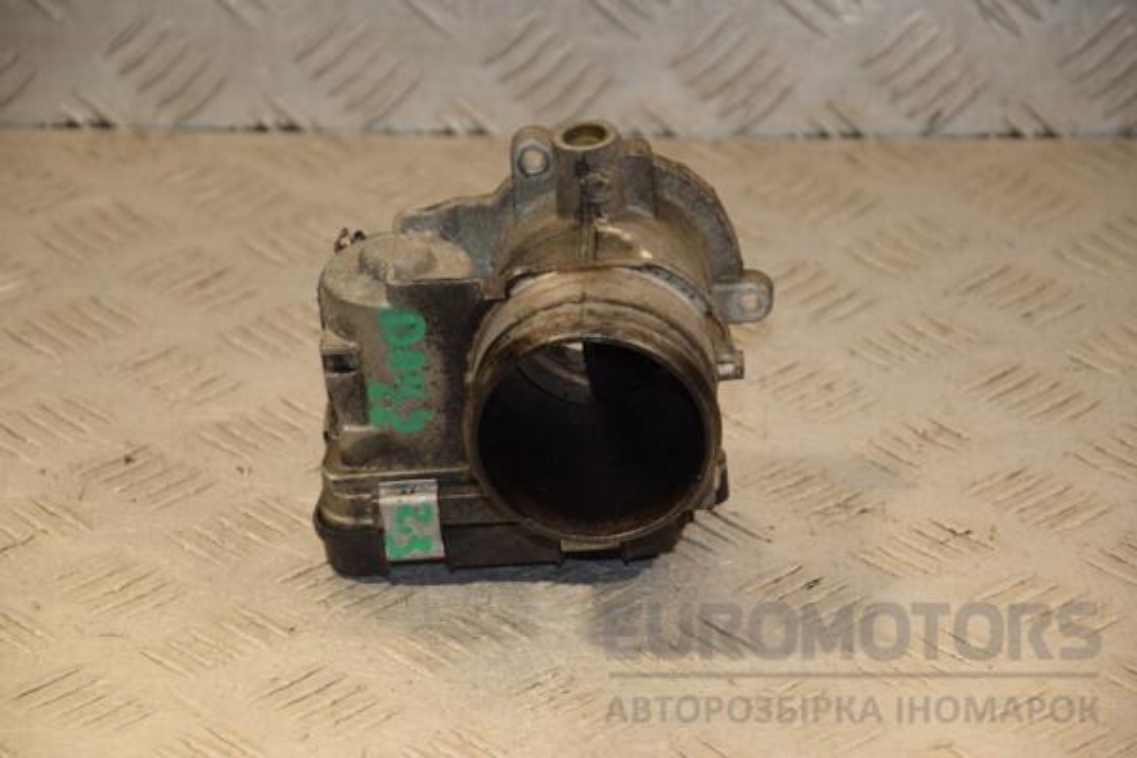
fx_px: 4974
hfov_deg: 13.0
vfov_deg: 8.7
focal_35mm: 158
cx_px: 568
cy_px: 379
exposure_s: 1/200
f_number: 6.3
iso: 800
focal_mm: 105
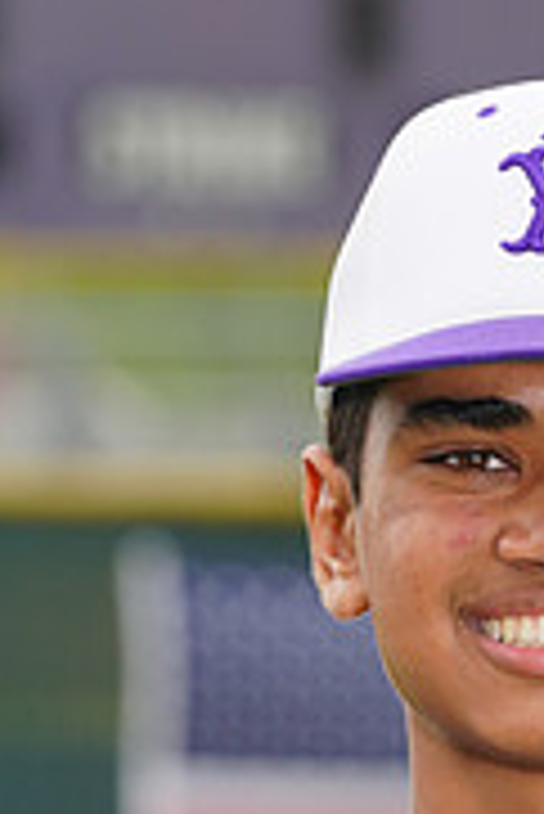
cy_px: 1120
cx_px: 465
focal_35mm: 782
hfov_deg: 1.8
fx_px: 17690
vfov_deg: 2.6
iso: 200
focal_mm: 244
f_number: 9
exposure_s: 1/250
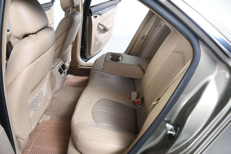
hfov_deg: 67.4
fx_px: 173
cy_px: 77
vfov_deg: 47.9
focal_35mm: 27
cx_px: 116
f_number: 4.5
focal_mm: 18
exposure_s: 1/160
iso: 100
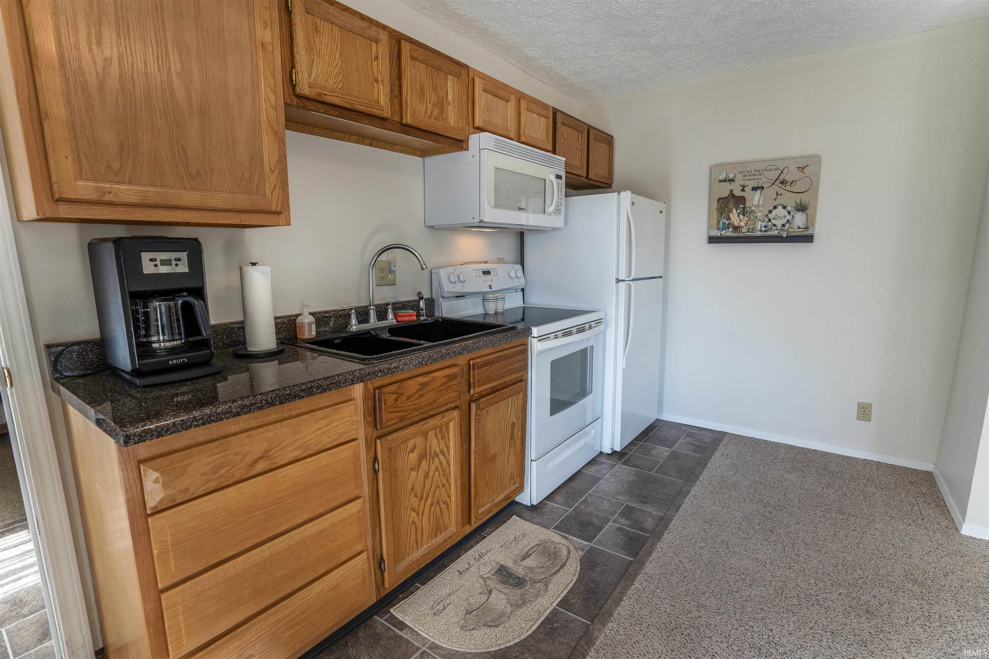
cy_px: 330
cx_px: 494
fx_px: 440
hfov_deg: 96.7
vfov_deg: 73.7
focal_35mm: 16
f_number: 7.1
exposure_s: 1/10
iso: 500
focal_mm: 16
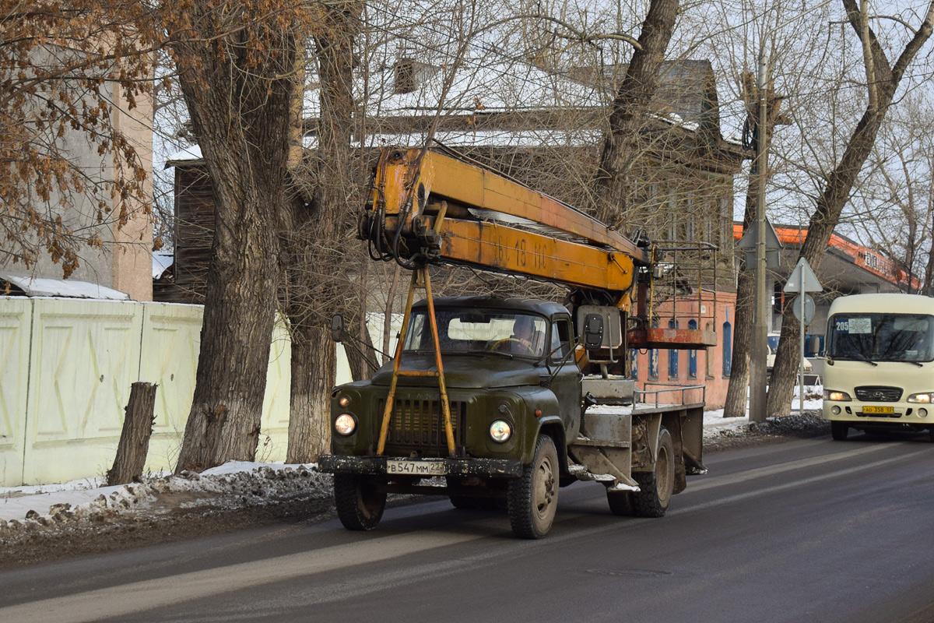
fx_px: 1751
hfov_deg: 29.9
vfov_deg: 20.2
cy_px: 312
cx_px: 467
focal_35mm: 68
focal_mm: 45
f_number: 5
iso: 400
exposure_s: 1/1250
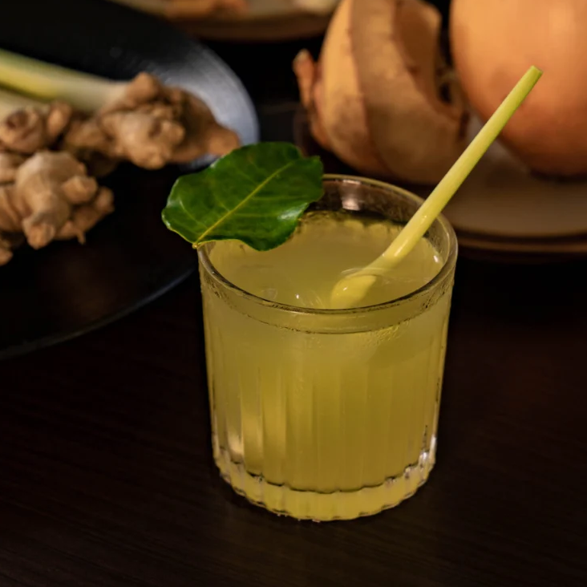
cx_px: 188
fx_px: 2245
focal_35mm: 117
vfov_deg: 14.9
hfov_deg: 14.9
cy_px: 229
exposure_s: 1/400
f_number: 5
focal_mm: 70
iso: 500
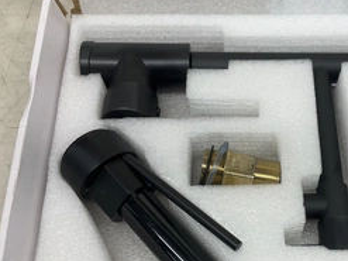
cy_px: 185
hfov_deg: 39.4
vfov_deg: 30.5
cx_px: 258
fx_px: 472
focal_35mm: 47
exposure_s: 1/120
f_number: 1.8
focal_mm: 3
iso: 32
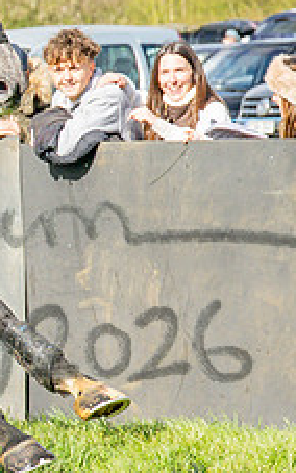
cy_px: 178
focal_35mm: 480
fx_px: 6192
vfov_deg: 4.4
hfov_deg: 2.7
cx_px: -145
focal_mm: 70
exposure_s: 1/1600
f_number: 4.5
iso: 250
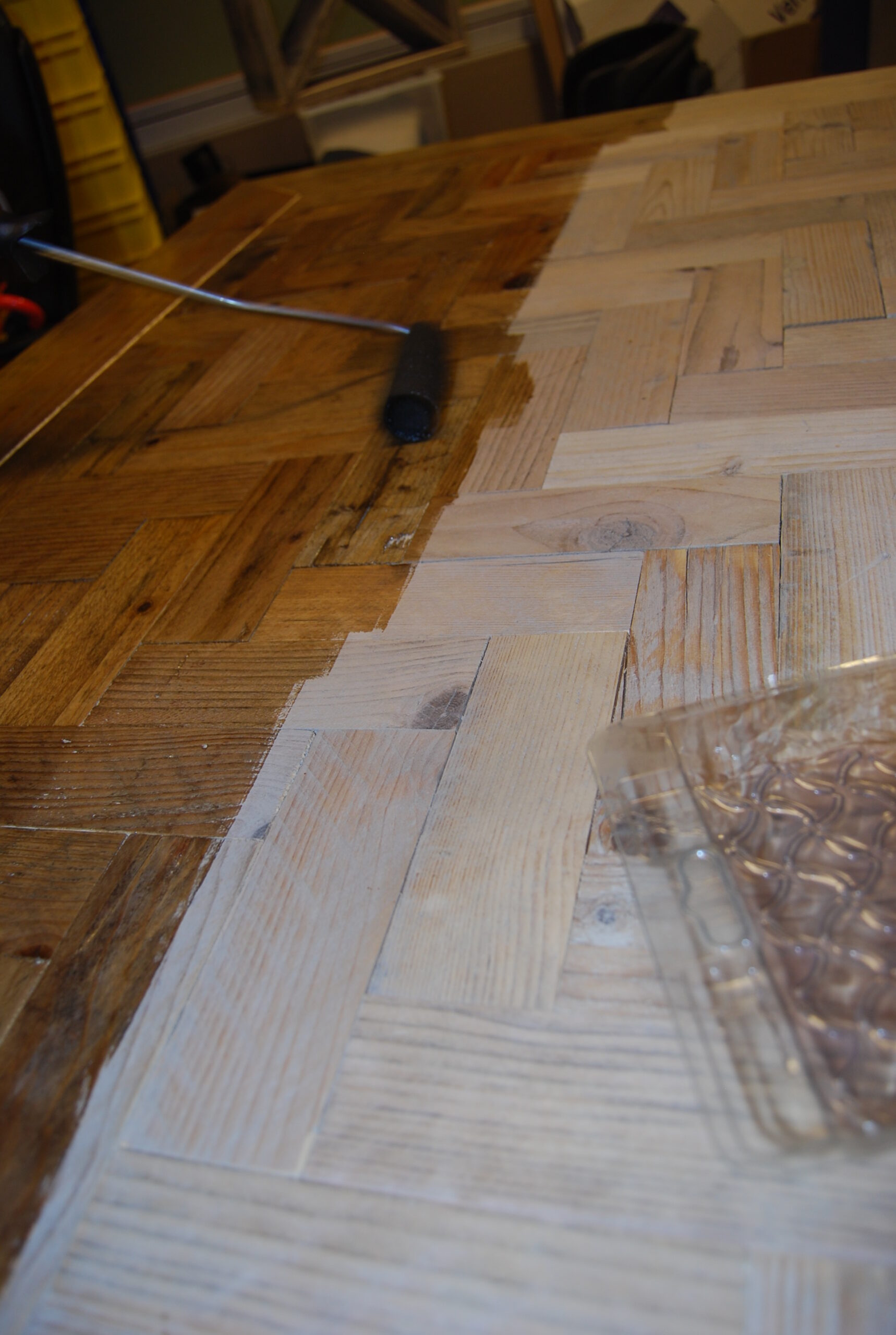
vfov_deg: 64.4
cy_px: 668
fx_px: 1059
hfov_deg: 45.9
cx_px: 448
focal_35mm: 28
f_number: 3.5
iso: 200
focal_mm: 19
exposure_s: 1/60
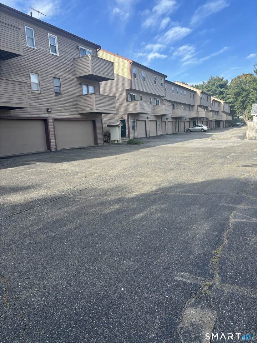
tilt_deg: -9.5
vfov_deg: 67.3
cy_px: 172
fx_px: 257
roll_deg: +2.8
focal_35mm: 26
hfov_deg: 53.1
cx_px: 128
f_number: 1.6
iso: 50
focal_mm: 5.96
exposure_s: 1/1139
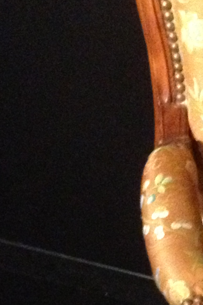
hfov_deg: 8.5
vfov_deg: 13.1
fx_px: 1304
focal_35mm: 154
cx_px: 388
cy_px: 327
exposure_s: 1/15
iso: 800
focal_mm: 4.28
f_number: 2.4
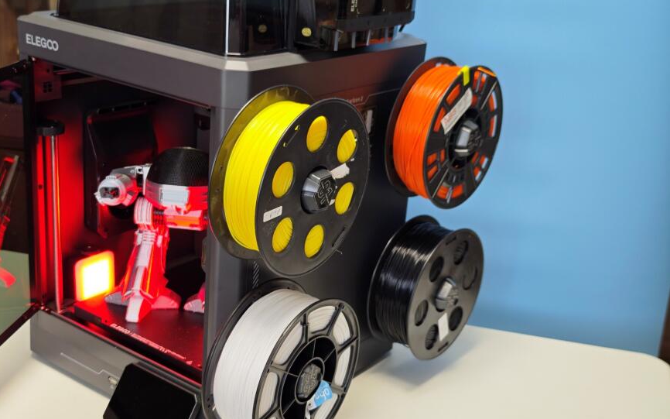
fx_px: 895
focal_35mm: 49
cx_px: 334
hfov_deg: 41.1
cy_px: 216
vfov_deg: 26.3
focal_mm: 8.72
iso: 250
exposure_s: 1/50
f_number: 1.63
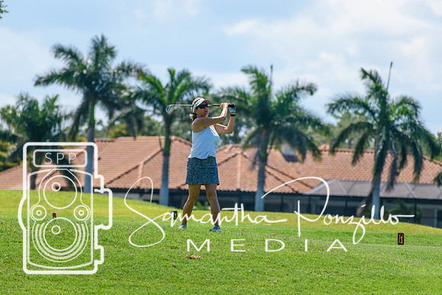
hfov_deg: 5.3
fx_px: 4789
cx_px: 221
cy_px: 148
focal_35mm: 390
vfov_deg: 3.5
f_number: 6
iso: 320
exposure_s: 1/2000
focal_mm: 260
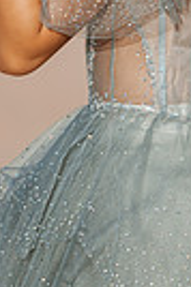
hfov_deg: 3.0
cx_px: 217
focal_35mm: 454
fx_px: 3622
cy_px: -99
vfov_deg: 4.5
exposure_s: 1/8000
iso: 100
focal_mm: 135
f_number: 1.8
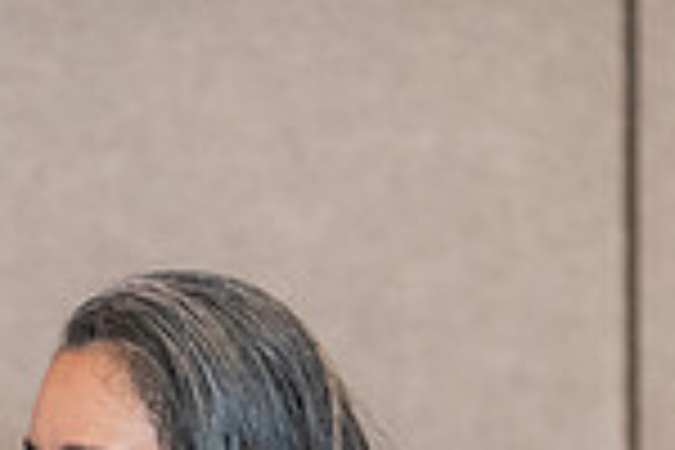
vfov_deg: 2.5
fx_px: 10143
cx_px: 212
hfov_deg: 3.8
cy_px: 817
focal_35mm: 541
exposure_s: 1/250
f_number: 2.8
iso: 3200
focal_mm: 140
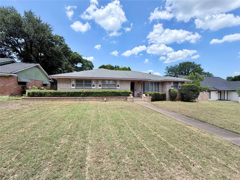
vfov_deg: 85.7
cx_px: 120
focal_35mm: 14
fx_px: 97
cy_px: 90
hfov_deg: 102.1
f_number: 2.2
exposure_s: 1/770
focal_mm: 2.22
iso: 20
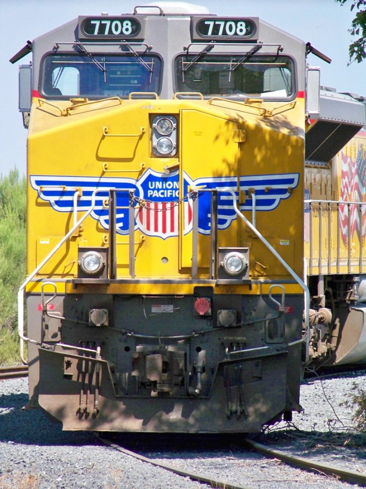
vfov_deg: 5.0
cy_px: 244
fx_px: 5585
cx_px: 183
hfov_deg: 3.8
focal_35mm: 396
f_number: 4.8
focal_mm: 70.2
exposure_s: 1/1000
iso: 320
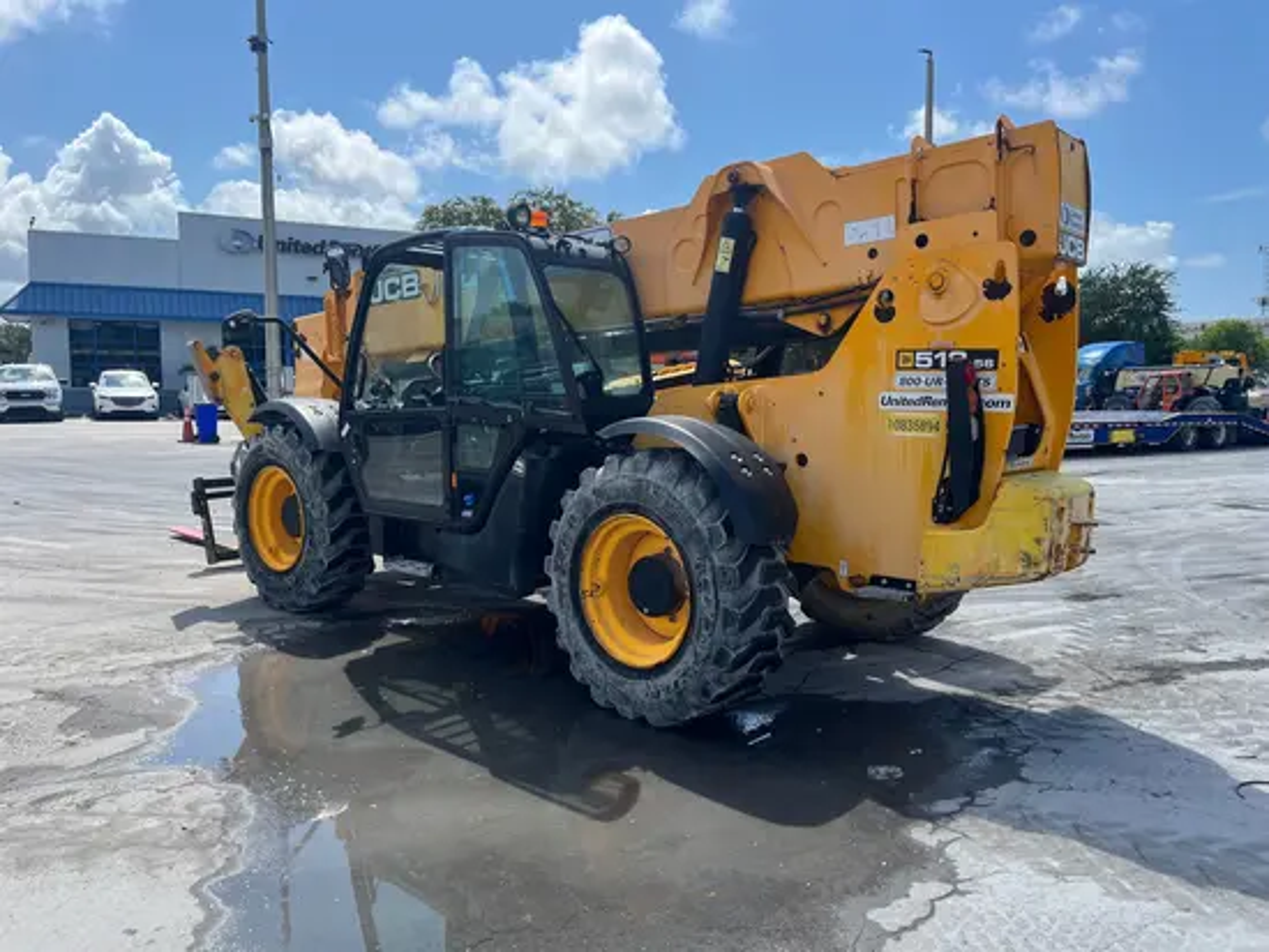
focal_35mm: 26
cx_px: 634
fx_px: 954
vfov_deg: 53.1
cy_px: 476
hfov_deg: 67.3
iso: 50
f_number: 1.6
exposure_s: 1/2967
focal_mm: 5.1
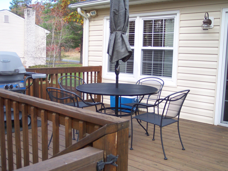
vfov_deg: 37.7
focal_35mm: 38
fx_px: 250
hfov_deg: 49.0
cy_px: 86
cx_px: 114
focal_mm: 8
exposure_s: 1/350
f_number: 2.8
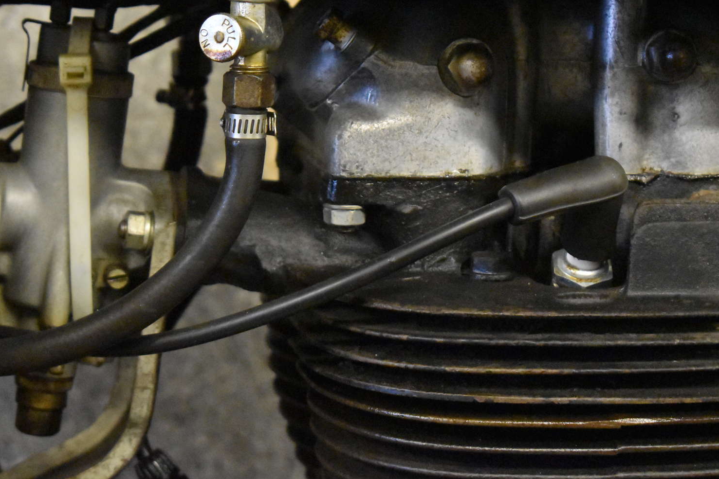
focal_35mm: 112
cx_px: 268
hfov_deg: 18.3
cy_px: 200
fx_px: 2230
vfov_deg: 12.3
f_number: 5.6
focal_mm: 55
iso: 12800
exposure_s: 1/40
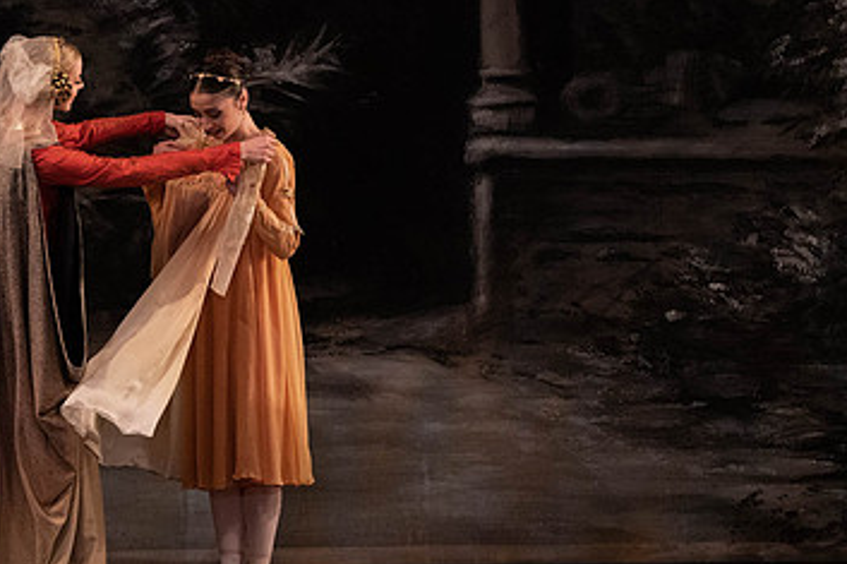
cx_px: 199
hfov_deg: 3.9
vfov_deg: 2.6
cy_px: 210
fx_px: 12416
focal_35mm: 528
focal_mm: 321
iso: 6400
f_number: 6.3
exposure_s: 1/320
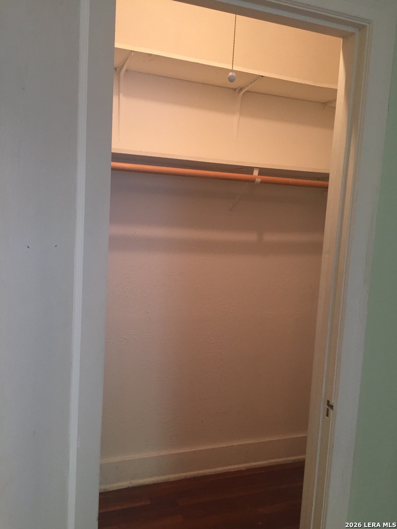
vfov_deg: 61.7
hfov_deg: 48.2
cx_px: 198
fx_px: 443
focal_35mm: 29
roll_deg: -3.8
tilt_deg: -5.6
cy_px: 264
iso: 100
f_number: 2.2
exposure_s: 1/30
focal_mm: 4.15
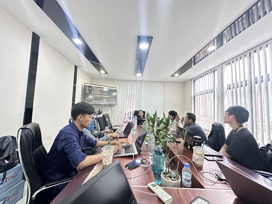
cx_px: 136
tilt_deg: +4.1
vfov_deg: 85.7
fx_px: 110
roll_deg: -1.8
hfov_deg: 102.1
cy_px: 102
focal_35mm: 14
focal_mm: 2.22
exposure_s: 1/60
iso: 1000
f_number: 2.2
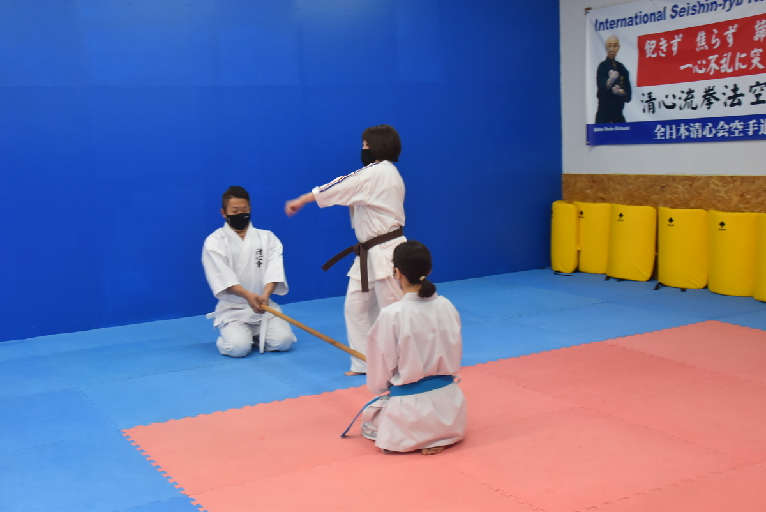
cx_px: 383
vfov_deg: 28.1
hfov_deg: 41.1
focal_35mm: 48
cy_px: 256
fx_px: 1022
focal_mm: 32
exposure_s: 1/60
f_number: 4.2
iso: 1000
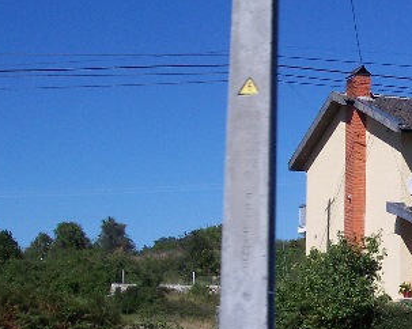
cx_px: 461
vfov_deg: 15.7
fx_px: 1194
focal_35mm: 98
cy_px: 167
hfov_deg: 18.8
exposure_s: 1/1000
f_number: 4.8
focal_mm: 8
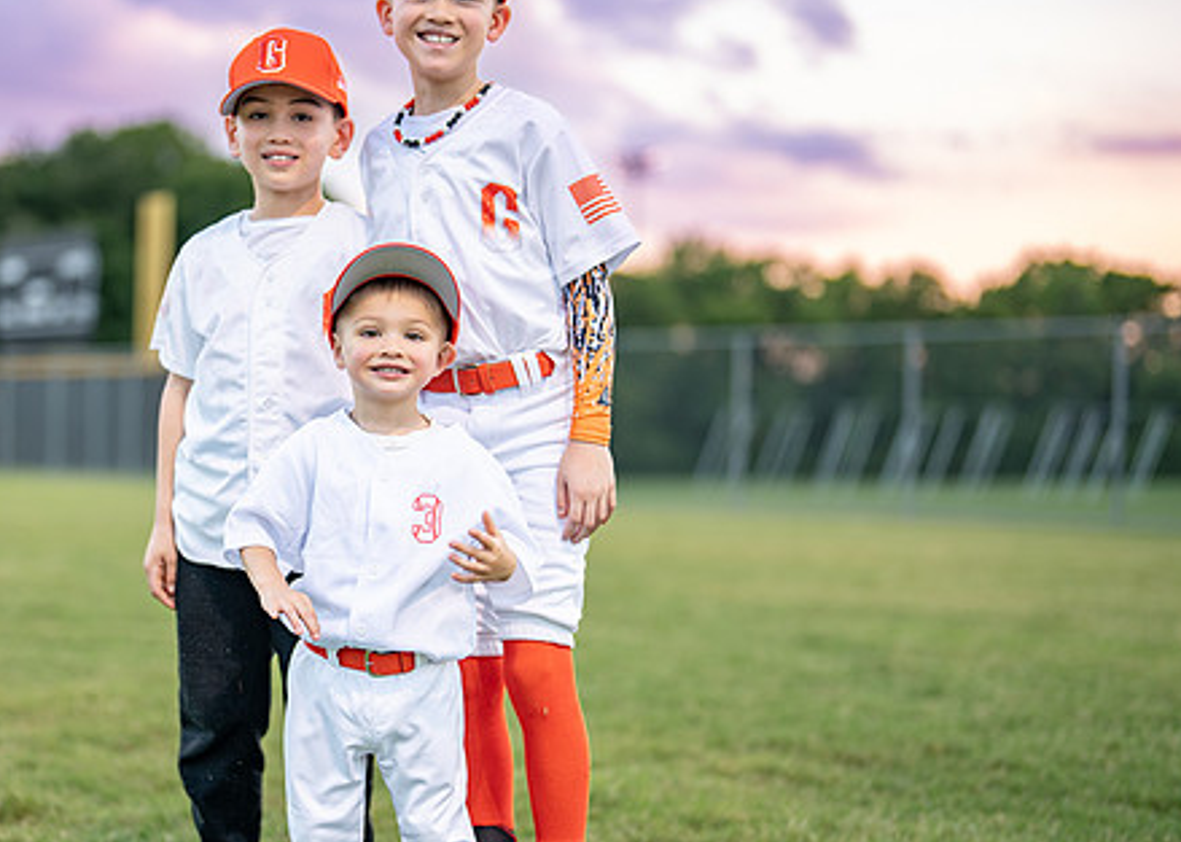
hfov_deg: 26.6
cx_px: 363
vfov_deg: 19.3
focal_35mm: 74
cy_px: 488
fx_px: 2481
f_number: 1.2
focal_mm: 50
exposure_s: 1/400
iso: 160
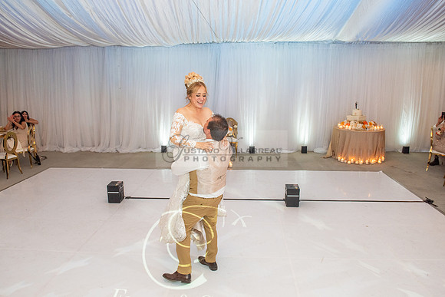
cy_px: 148
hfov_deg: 67.3
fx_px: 334
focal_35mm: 27
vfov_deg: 47.9
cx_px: 222
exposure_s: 1/160
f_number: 4.5
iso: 1000
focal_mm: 24
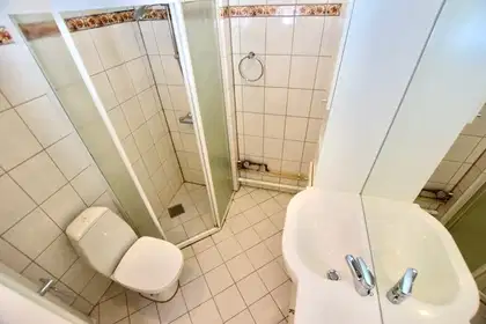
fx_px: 202
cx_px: 243
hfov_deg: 100.4
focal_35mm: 15
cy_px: 162
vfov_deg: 77.3
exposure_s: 1/100
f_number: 5.6
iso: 1600
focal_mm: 10
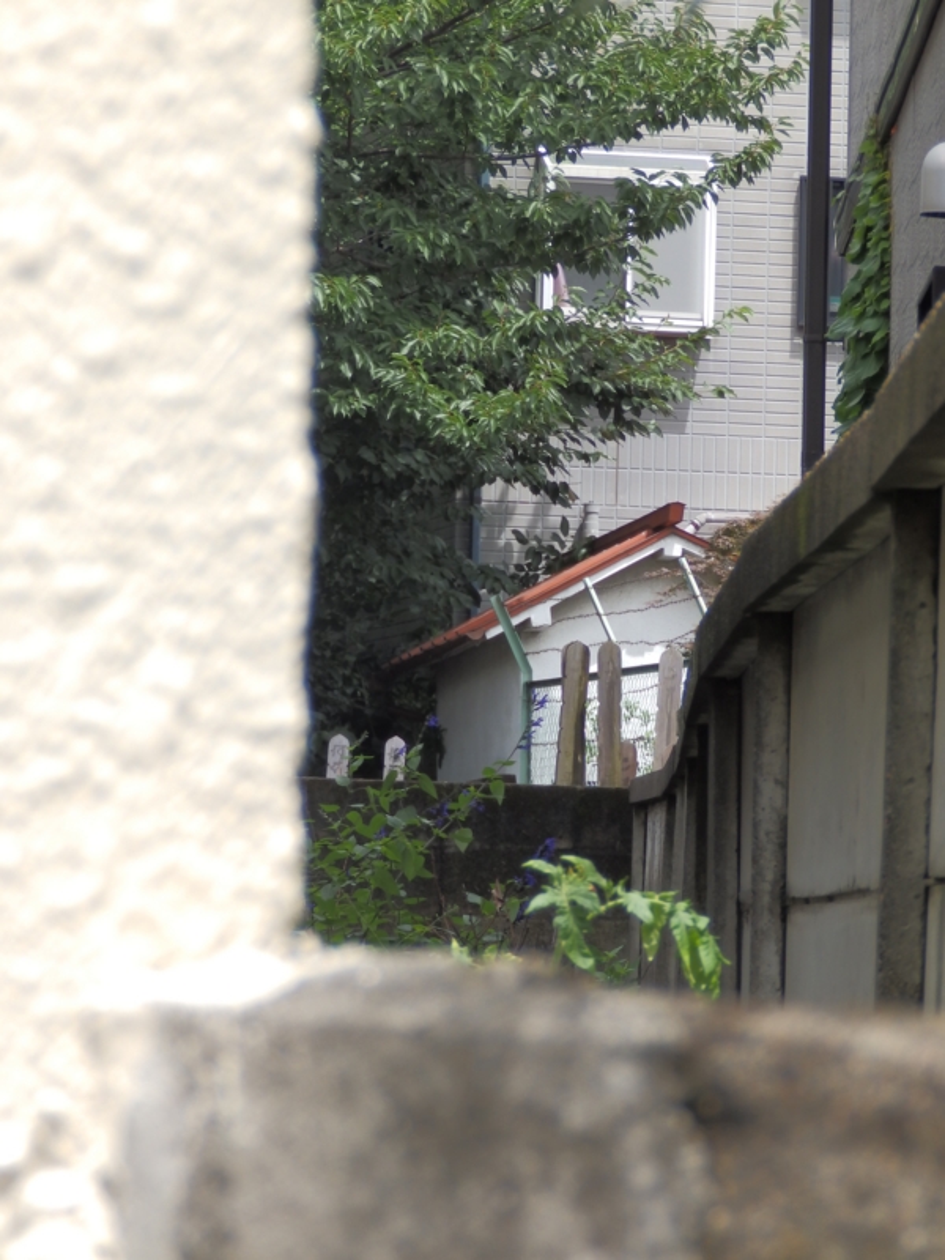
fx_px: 6333
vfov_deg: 11.4
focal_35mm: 174
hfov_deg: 8.5
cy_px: 630
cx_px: 472
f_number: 5.4
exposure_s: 1/250
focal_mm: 31.3
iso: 80
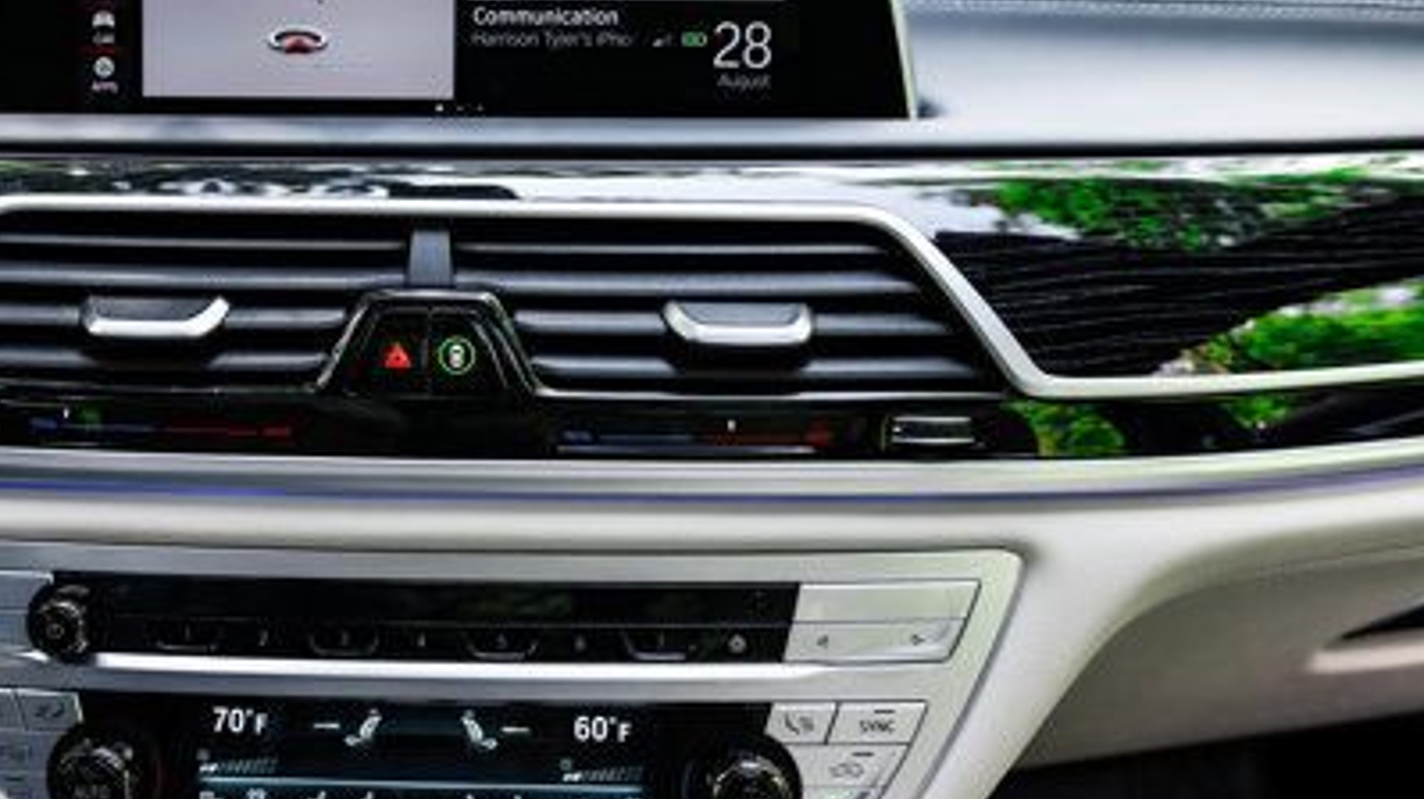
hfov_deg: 47.0
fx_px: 1585
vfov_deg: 28.3
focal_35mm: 42
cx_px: 400
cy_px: 351
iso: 800
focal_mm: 24
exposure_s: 1/250
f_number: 4.5
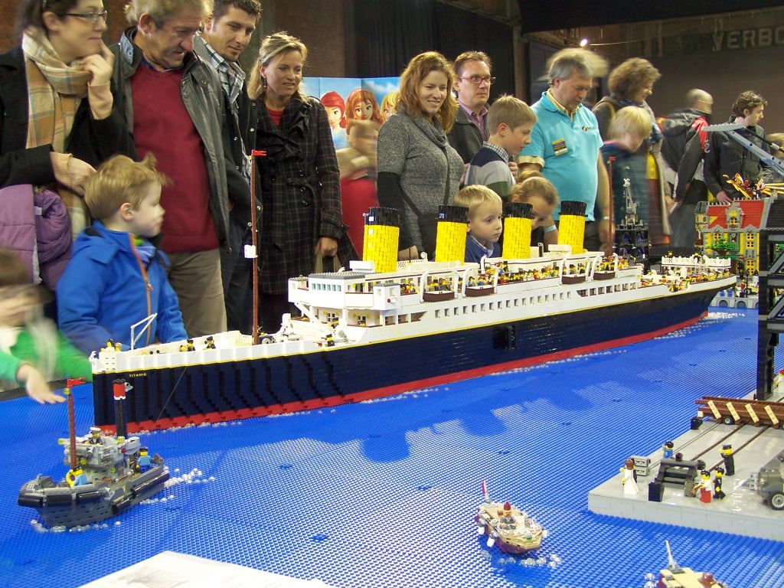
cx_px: 392
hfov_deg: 39.7
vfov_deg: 30.3
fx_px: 1087
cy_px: 294
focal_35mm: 48
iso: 80
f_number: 3
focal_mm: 8
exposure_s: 1/4
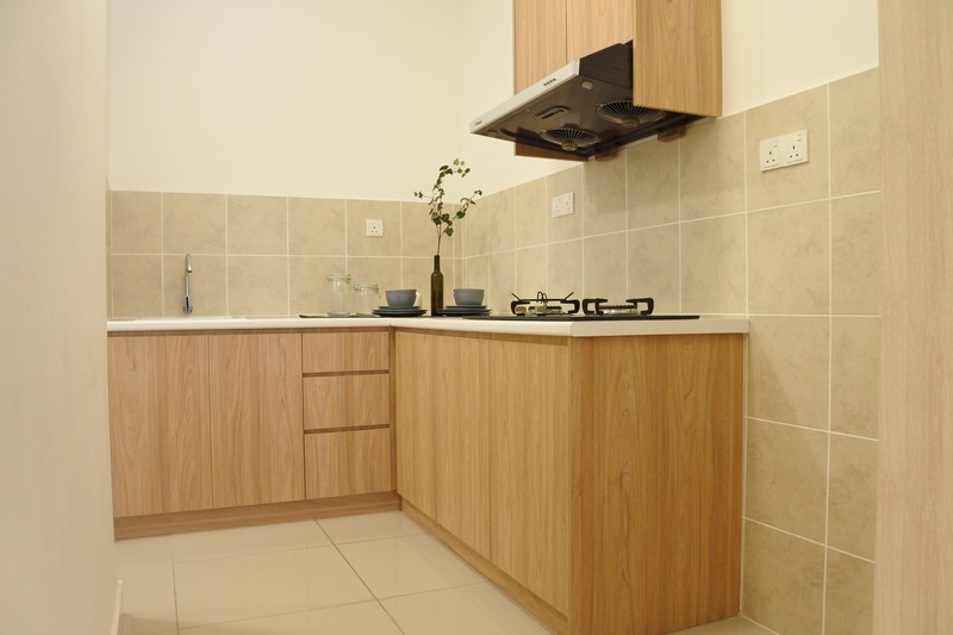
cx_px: 476
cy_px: 318
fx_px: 715
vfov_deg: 47.9
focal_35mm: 27
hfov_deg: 67.4
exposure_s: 1/60
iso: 1100
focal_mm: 10
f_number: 3.5
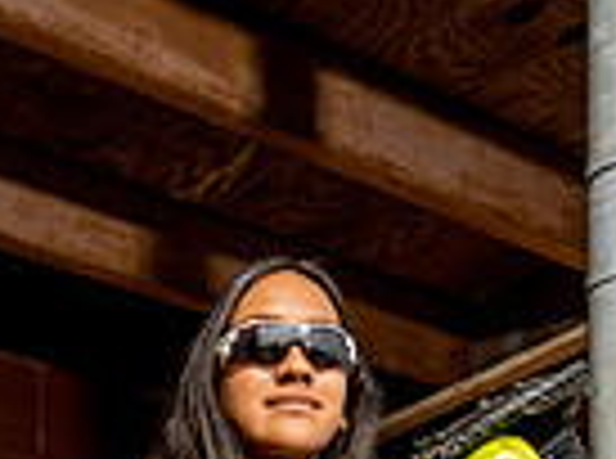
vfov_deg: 12.9
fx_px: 1686
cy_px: 999
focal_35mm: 95
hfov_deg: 20.7
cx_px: 225
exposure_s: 1/250
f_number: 10
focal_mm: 30
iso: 100
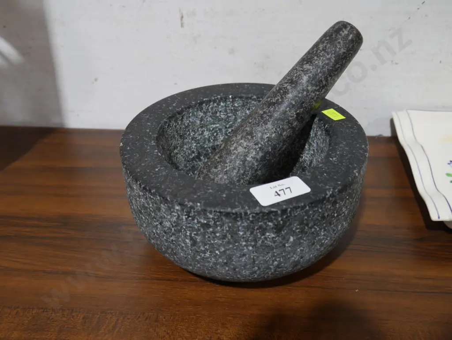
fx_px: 470
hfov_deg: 51.3
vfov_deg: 39.7
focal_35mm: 36
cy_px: 170
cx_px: 226
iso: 400
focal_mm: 18
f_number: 4
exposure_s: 1/60
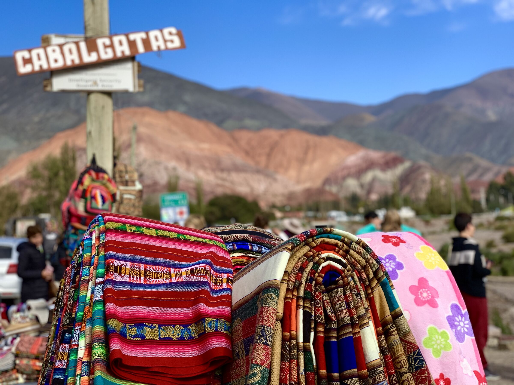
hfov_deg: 36.8
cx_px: 257
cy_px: 192
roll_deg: +3.2
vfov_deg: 28.0
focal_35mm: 52
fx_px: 772
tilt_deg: +5.2
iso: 16
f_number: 2.4
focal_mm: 6
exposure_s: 1/516
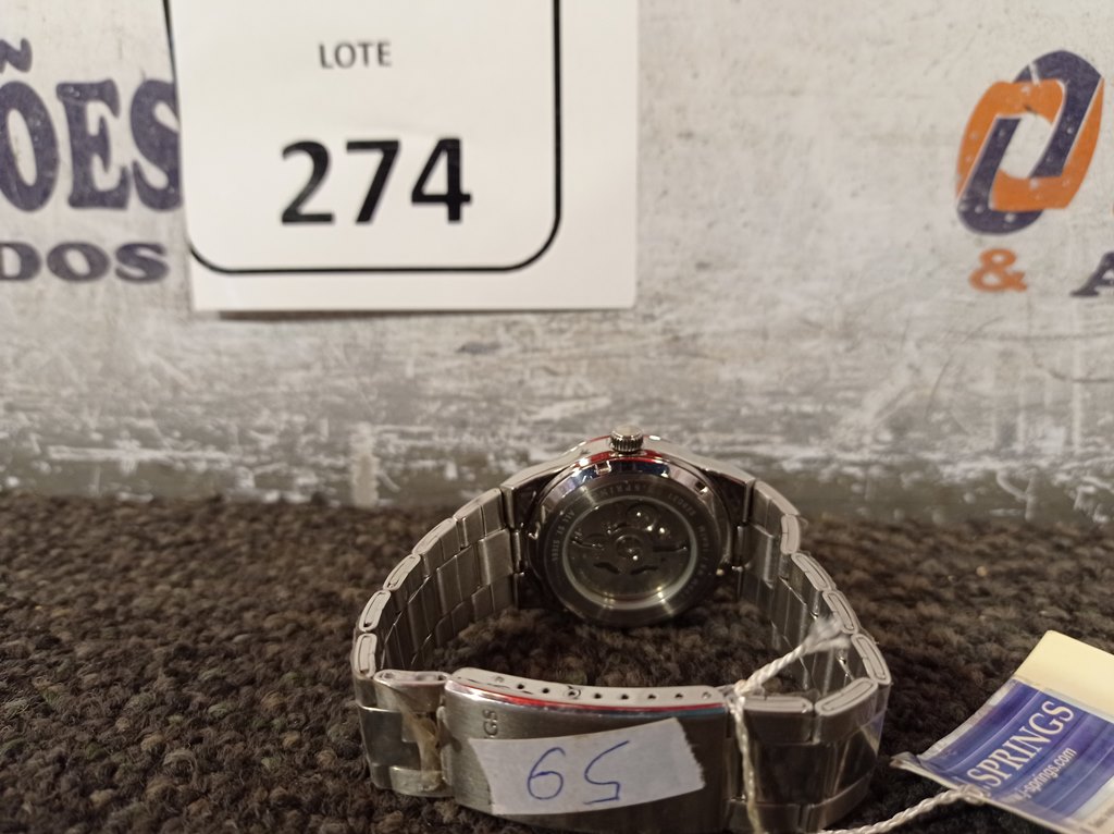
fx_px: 900
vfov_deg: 49.7
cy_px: 417
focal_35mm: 28
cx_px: 557
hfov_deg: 63.5
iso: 108
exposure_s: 1/60
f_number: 1.79
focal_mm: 4.7
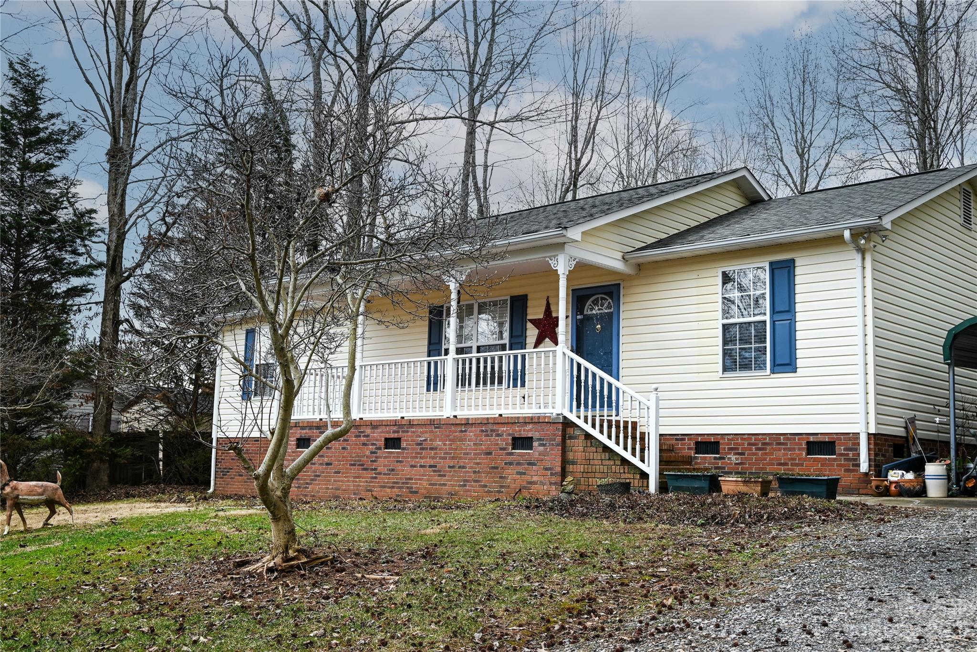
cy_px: 326
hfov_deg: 50.7
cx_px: 488
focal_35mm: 38
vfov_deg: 35.1
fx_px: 1031
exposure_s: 1/250
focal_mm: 38
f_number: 5.3
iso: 200
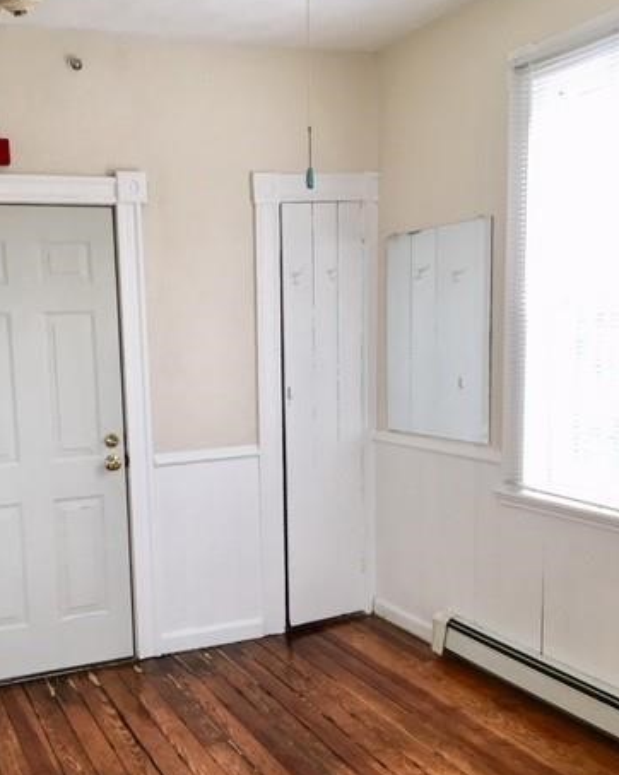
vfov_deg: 45.7
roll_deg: +3.3
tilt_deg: -7.8
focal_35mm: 40
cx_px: 214
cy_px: 441
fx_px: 917
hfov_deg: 37.0
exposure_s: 1/30
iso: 40
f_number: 2.2
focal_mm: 4.15
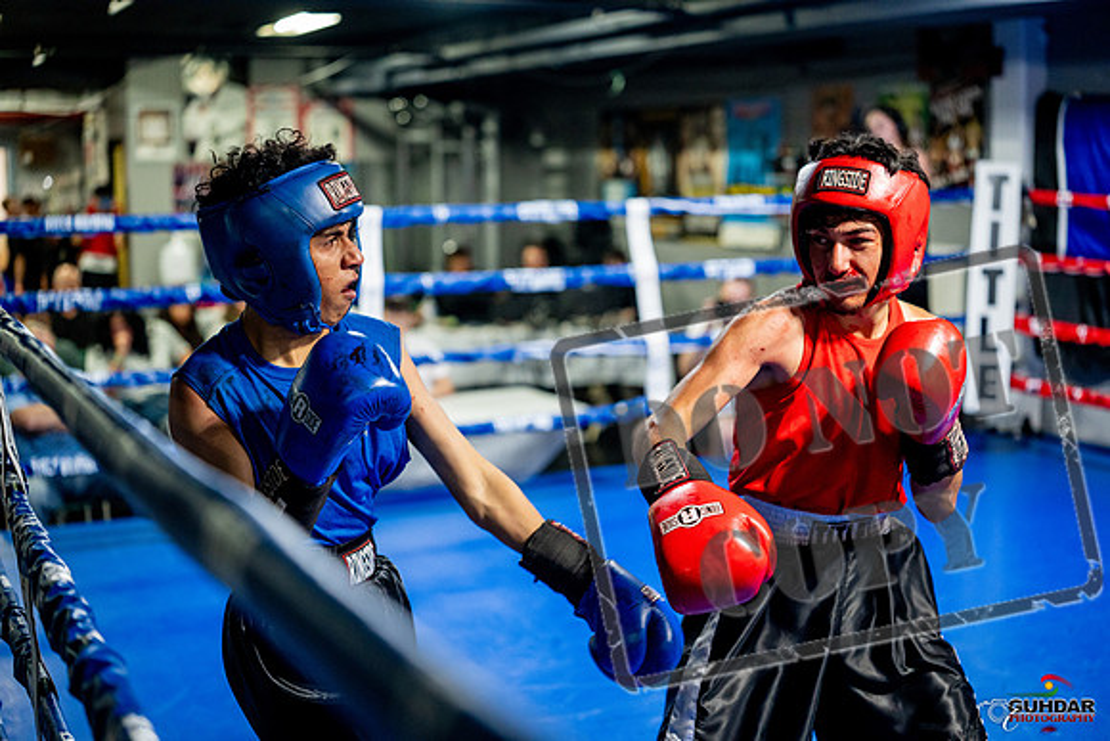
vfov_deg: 27.0
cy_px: 370
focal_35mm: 50
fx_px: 1542
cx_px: 555
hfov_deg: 39.6
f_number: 2
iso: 4000
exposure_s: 1/800
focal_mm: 50
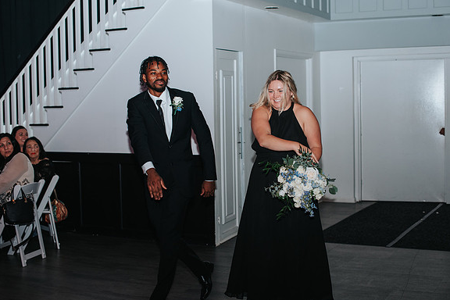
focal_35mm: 53
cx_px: 236
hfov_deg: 37.5
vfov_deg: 25.5
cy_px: 143
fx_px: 662
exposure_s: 1/125
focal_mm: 50
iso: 800
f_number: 3.5
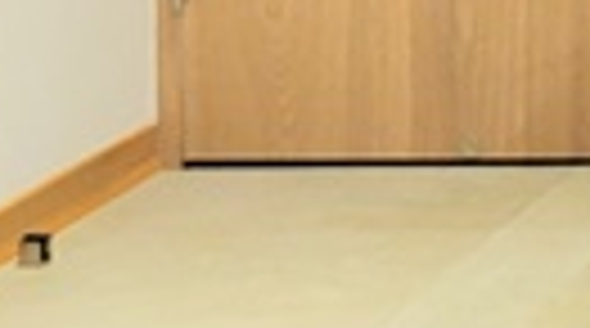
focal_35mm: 217
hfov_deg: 8.4
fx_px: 3387
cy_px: -669
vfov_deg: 5.2
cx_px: 1756
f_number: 1.8
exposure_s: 1/60
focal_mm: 5.4
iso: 250
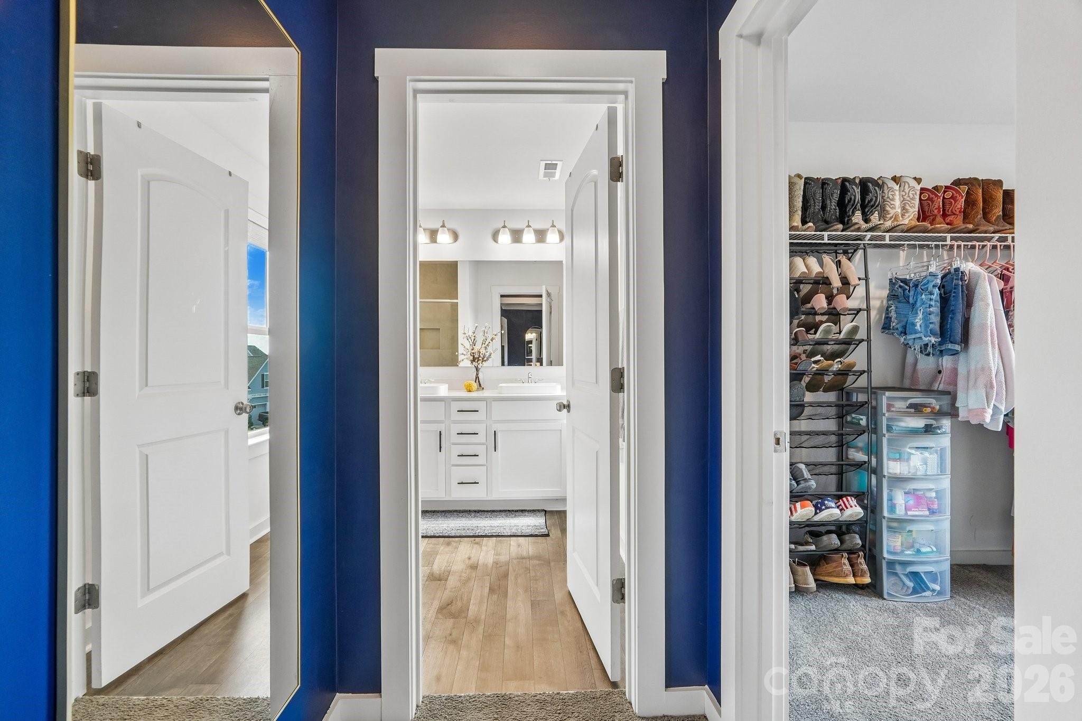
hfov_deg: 100.4
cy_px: 360
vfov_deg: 77.3
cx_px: 541
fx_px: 451
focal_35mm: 15
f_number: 8
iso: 400
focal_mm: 10
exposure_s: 1/15
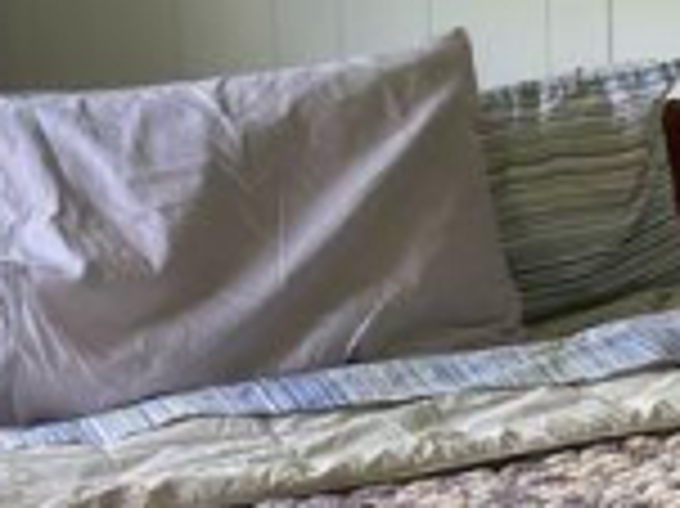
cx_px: 534
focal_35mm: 124
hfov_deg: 15.8
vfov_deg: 11.9
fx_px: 2434
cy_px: 144
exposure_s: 1/94
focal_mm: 3.99
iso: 80
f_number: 1.8
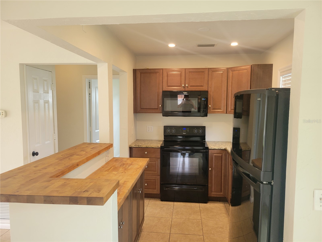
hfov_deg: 67.3
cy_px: 121
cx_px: 161
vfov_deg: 53.1
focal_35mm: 26
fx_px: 242
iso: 200
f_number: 1.8
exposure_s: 1/120
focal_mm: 5.4
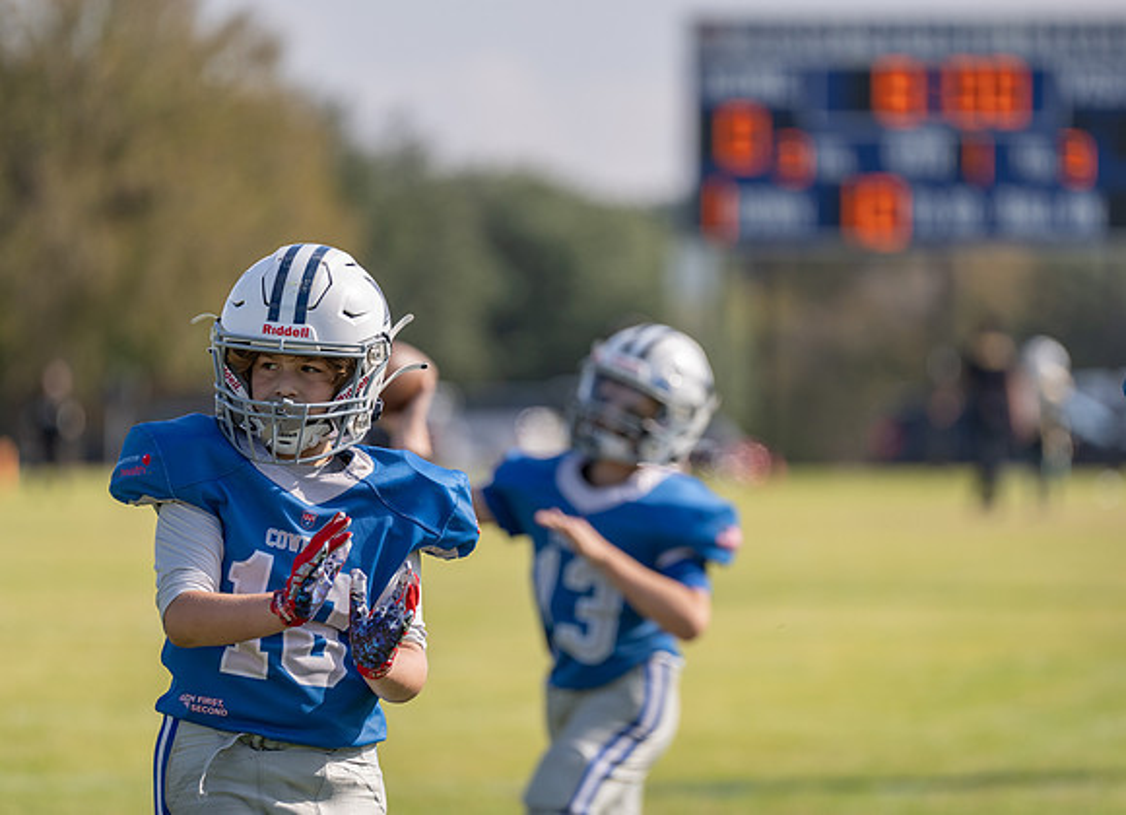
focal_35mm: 278
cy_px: 452
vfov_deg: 5.2
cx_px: 595
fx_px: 8938
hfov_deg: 7.2
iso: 100
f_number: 2.8
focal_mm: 200
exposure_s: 1/1600
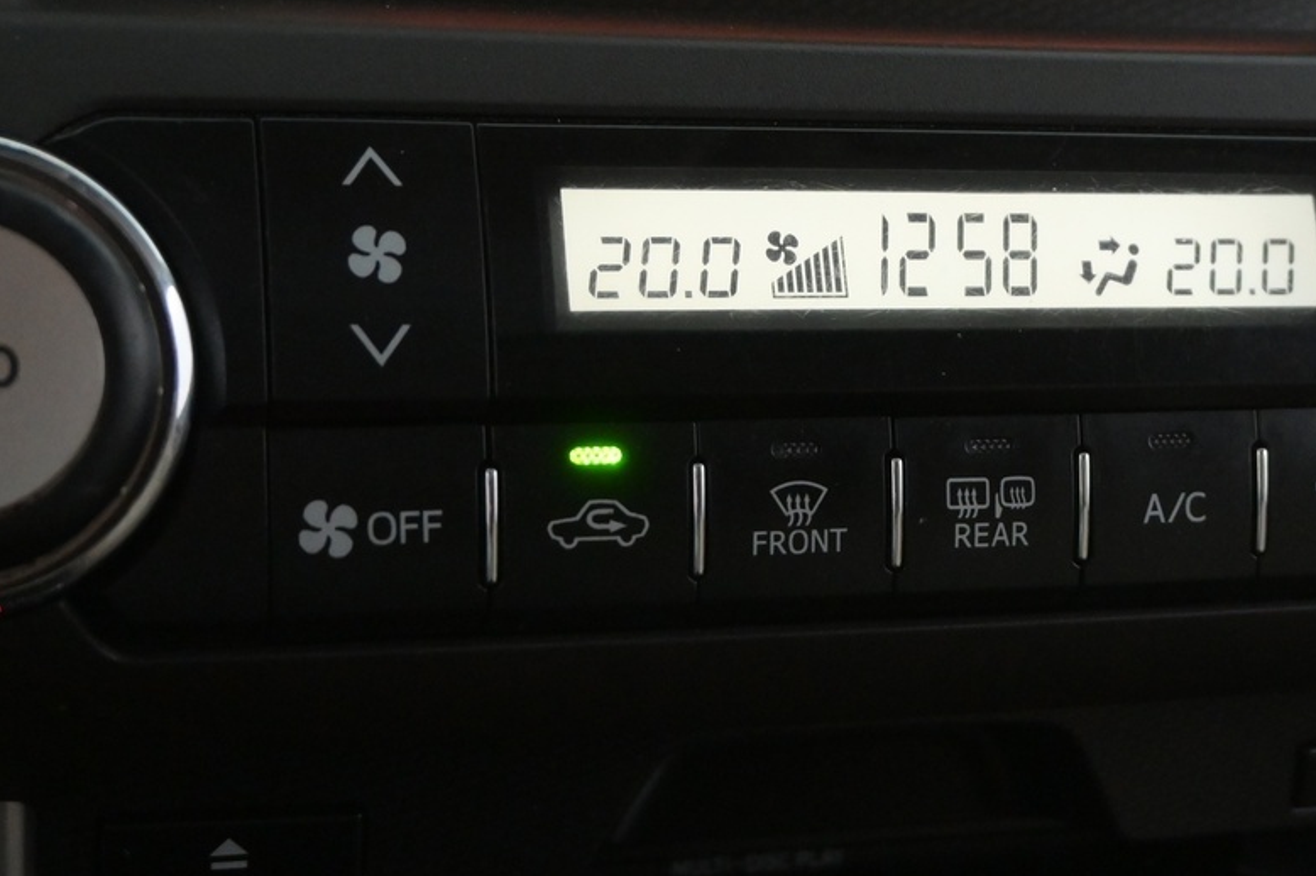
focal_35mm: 75
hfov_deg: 26.9
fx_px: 2740
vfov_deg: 18.2
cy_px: 387
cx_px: 866
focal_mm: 24
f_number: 4.2
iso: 2500
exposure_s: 1/60
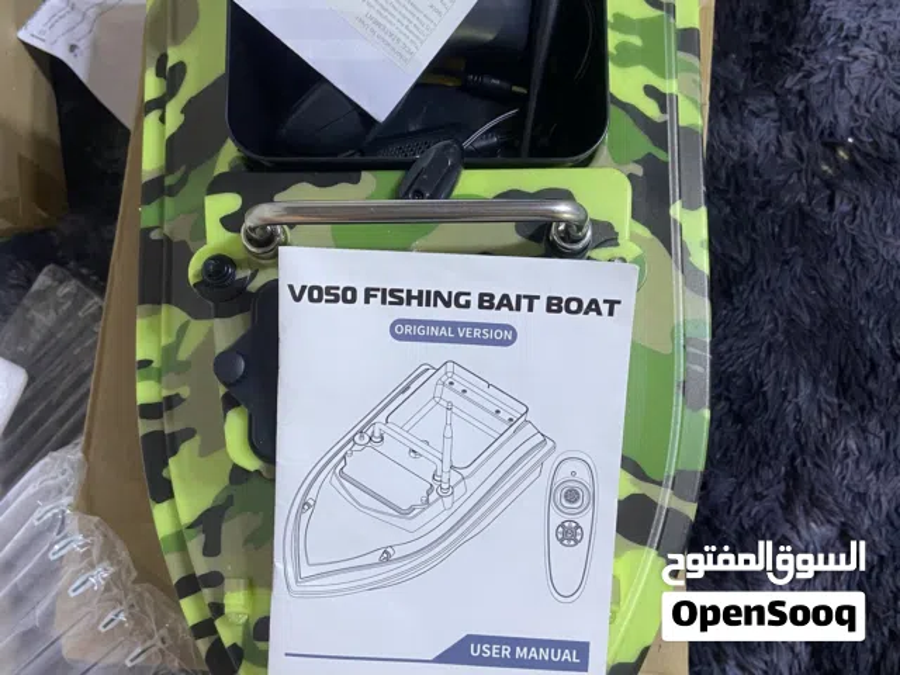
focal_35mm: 26
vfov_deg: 53.1
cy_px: 338
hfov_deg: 67.3
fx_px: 676
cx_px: 450
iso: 250
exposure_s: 1/51
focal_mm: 4.25
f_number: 1.8
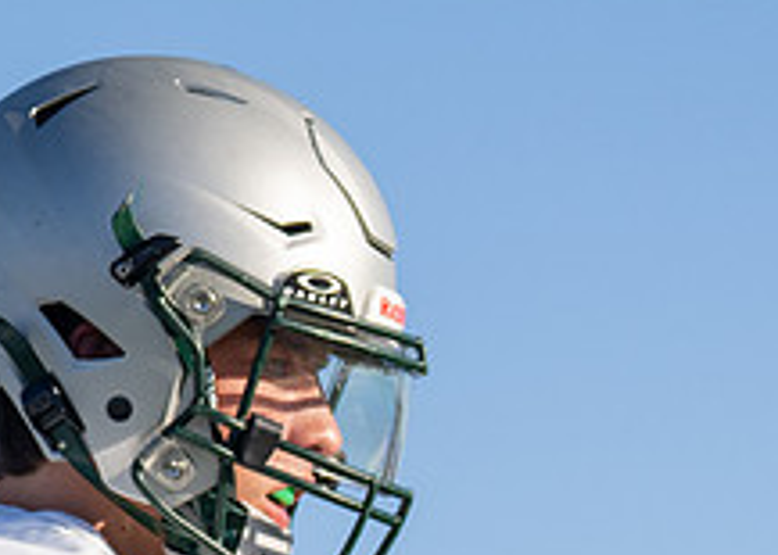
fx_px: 7999
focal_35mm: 362
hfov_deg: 5.6
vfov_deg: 4.0
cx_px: 58
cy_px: 834
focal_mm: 70
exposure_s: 1/2500
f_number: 2.8
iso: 160
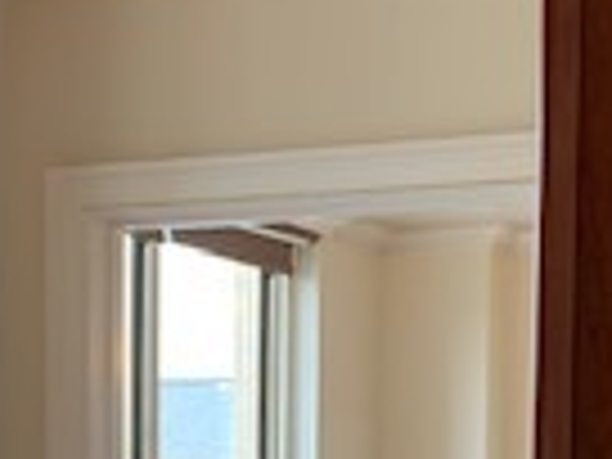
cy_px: 616
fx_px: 2157
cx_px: 189
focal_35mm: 122
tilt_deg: -2.8
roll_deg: -0.7
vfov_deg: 11.8
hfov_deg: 16.1
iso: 80
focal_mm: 4.25
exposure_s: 1/120
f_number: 1.8
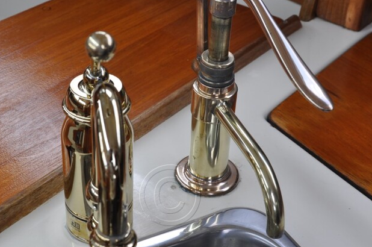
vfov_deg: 19.9
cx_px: 170
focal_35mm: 68
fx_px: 702
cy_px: 102
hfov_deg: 29.7
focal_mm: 28
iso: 200
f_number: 7.1
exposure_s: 1/50
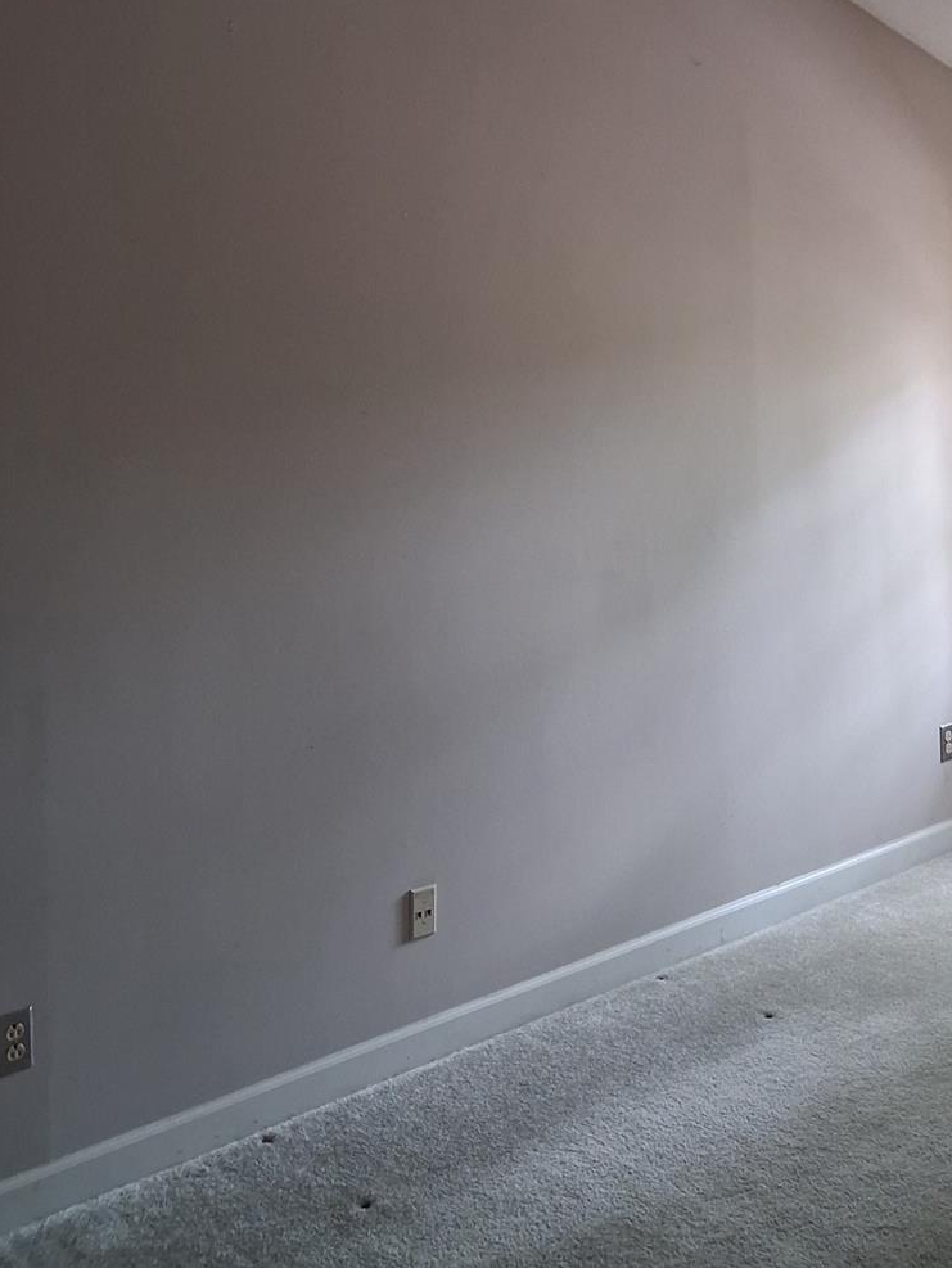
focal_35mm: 42
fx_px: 1539
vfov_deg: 43.2
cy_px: 303
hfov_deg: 33.5
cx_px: 736
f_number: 1.8
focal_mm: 4
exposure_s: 1/60
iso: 400
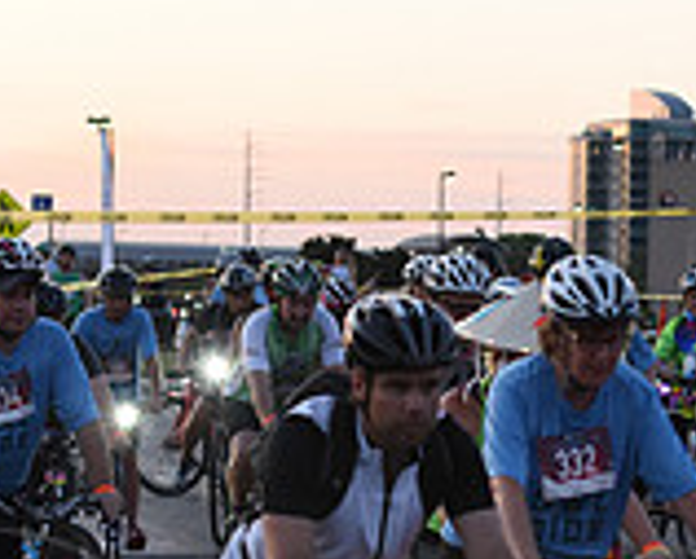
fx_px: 3550
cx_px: 758
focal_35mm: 172
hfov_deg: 11.1
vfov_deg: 8.9
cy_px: 724
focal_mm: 50
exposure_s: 1/400
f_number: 3.2
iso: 2500
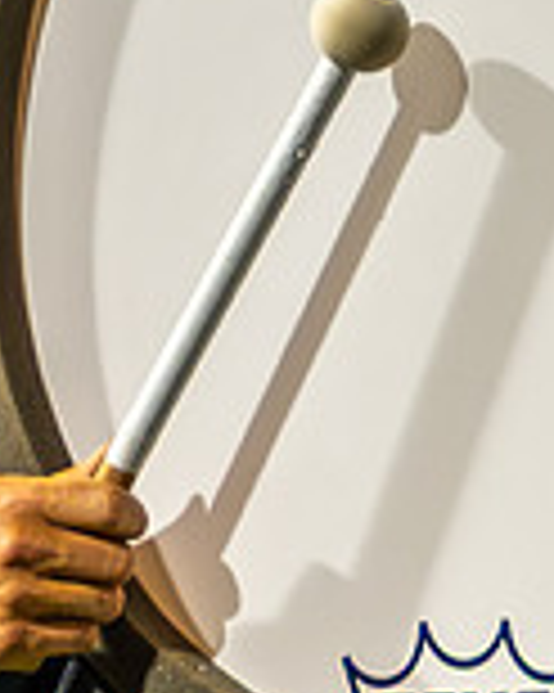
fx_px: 8473
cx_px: 353
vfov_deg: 4.6
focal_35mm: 413
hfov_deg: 3.7
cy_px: -452
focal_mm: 65
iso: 3200
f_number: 5
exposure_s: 1/160
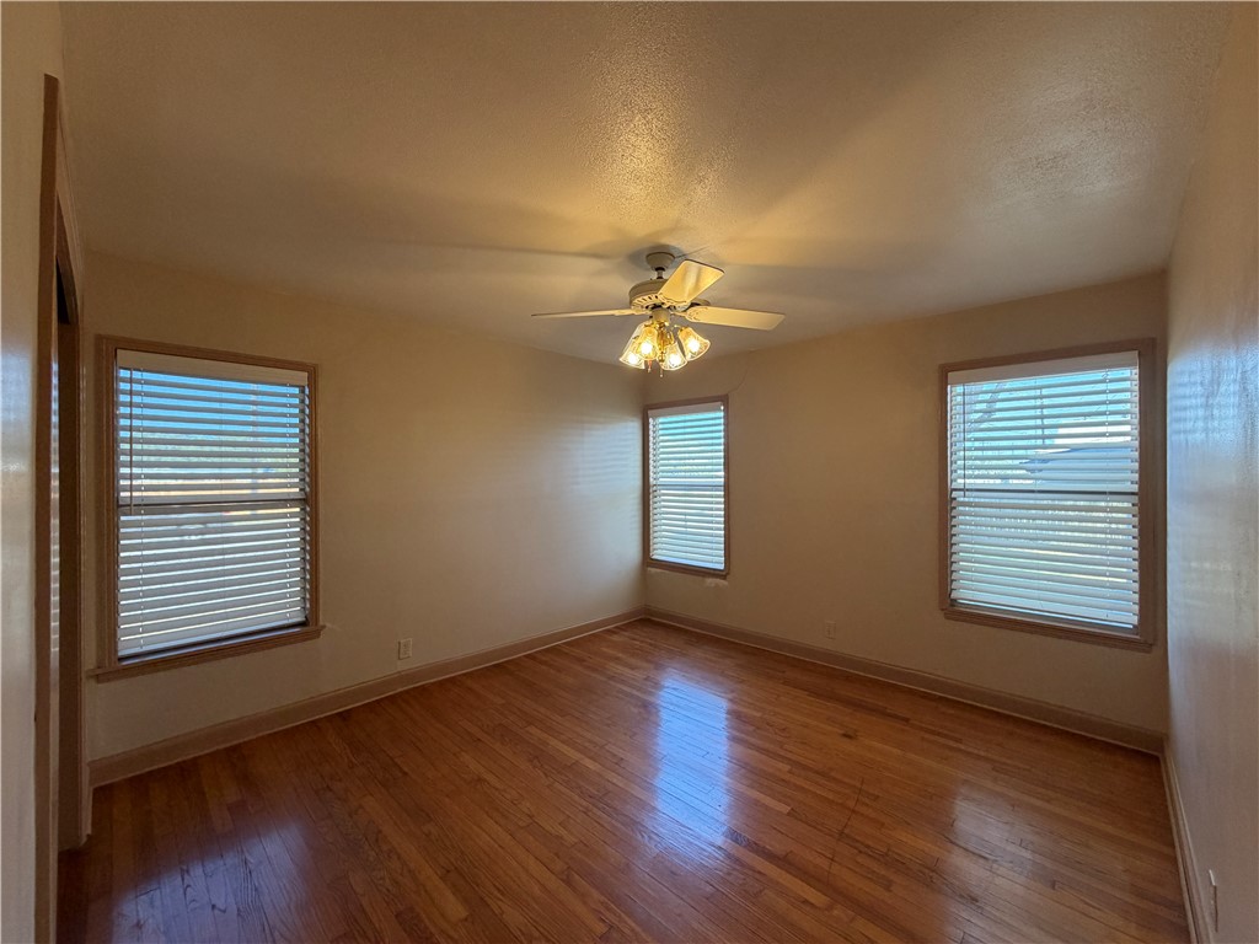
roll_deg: +0.0
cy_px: 472
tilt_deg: +0.7
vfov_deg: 85.7
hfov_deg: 102.1
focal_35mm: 14
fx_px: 509
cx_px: 630
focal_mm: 2.22
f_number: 2.2
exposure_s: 1/120
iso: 200
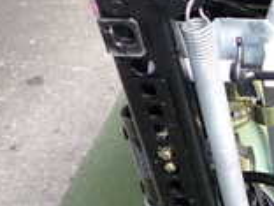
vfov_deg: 15.4
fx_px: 760
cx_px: 487
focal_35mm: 96
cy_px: 67
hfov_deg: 17.0
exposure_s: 1/60
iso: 200
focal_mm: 4.5
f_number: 2
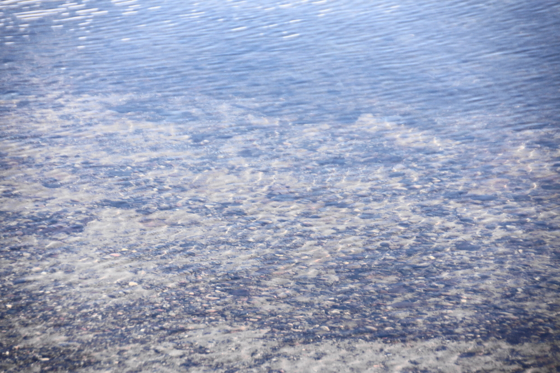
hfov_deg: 9.8
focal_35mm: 210
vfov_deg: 6.5
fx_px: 3266
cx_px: 280
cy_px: 186
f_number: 5.6
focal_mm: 140
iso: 200
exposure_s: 1/250
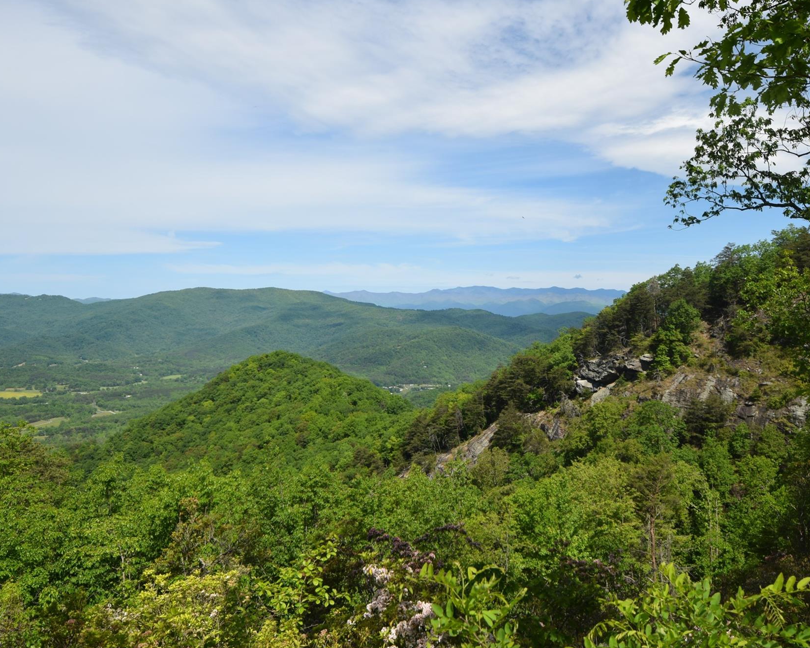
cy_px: 316
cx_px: 460
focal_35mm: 28
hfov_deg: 62.0
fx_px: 671
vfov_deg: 51.5
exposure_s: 1/200
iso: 100
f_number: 10
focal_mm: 16
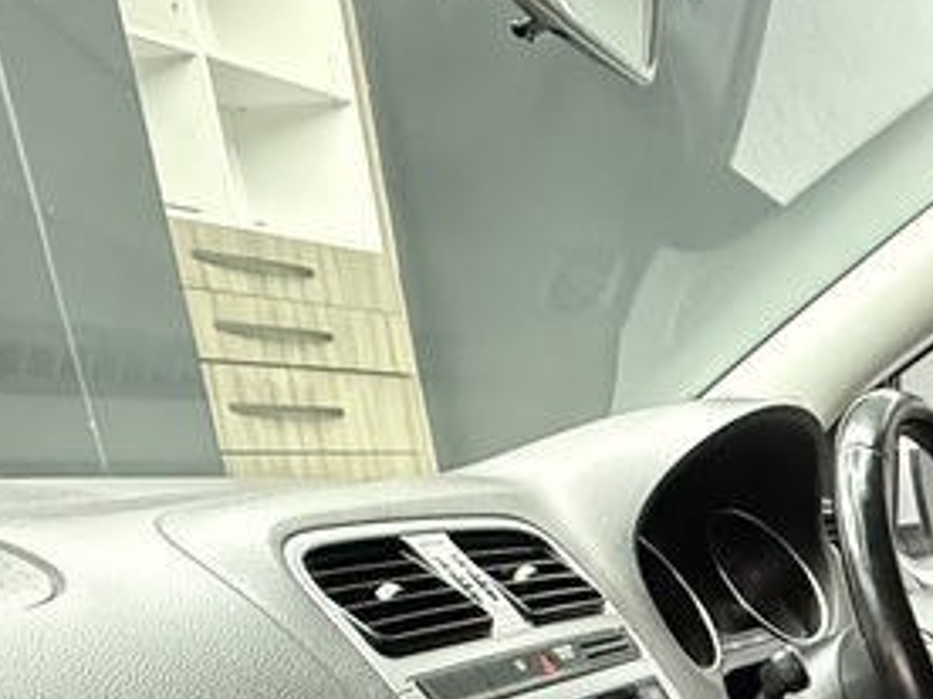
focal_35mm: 52
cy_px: 1084
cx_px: 1085
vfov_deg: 22.4
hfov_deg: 31.6
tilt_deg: -24.1
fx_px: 1402
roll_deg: -0.1
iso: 1250
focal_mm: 2.22
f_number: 2.2
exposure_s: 1/33
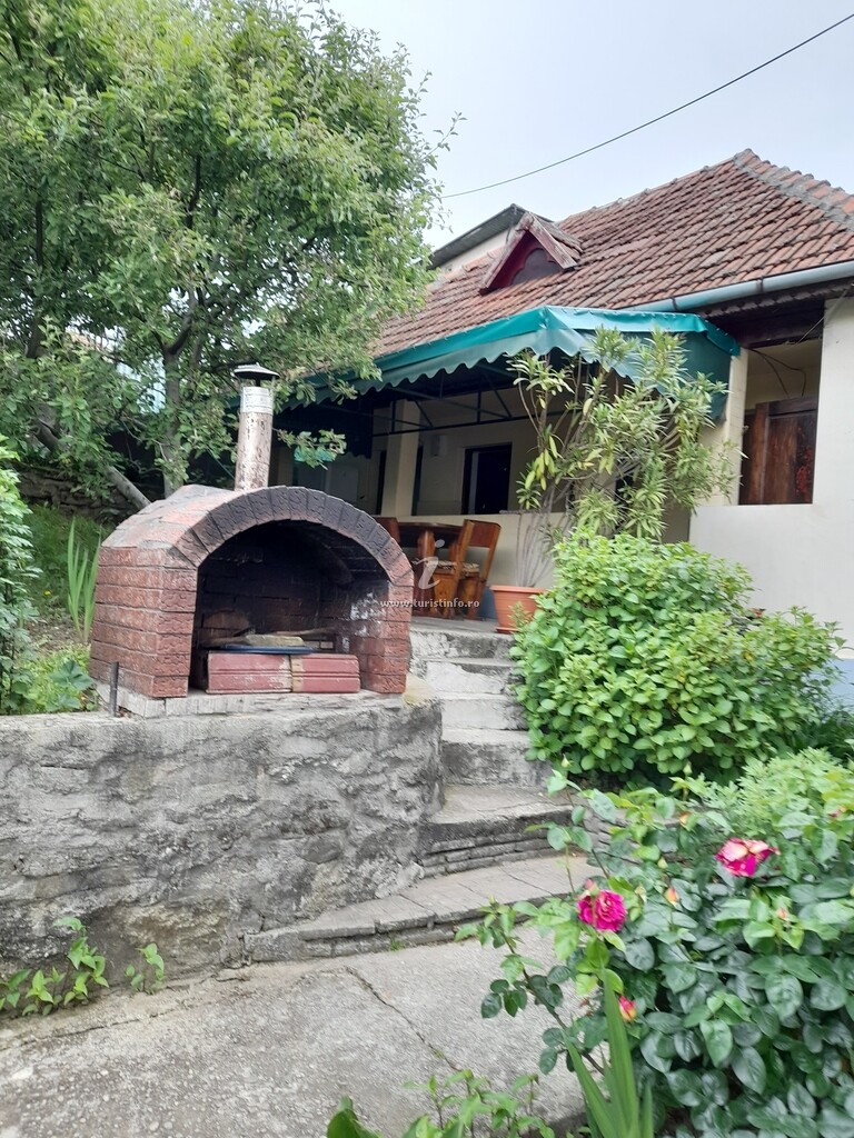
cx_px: 427
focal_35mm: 25
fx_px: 822
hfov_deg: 54.9
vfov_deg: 69.4
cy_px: 569
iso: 25
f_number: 2
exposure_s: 1/50
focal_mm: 4.6
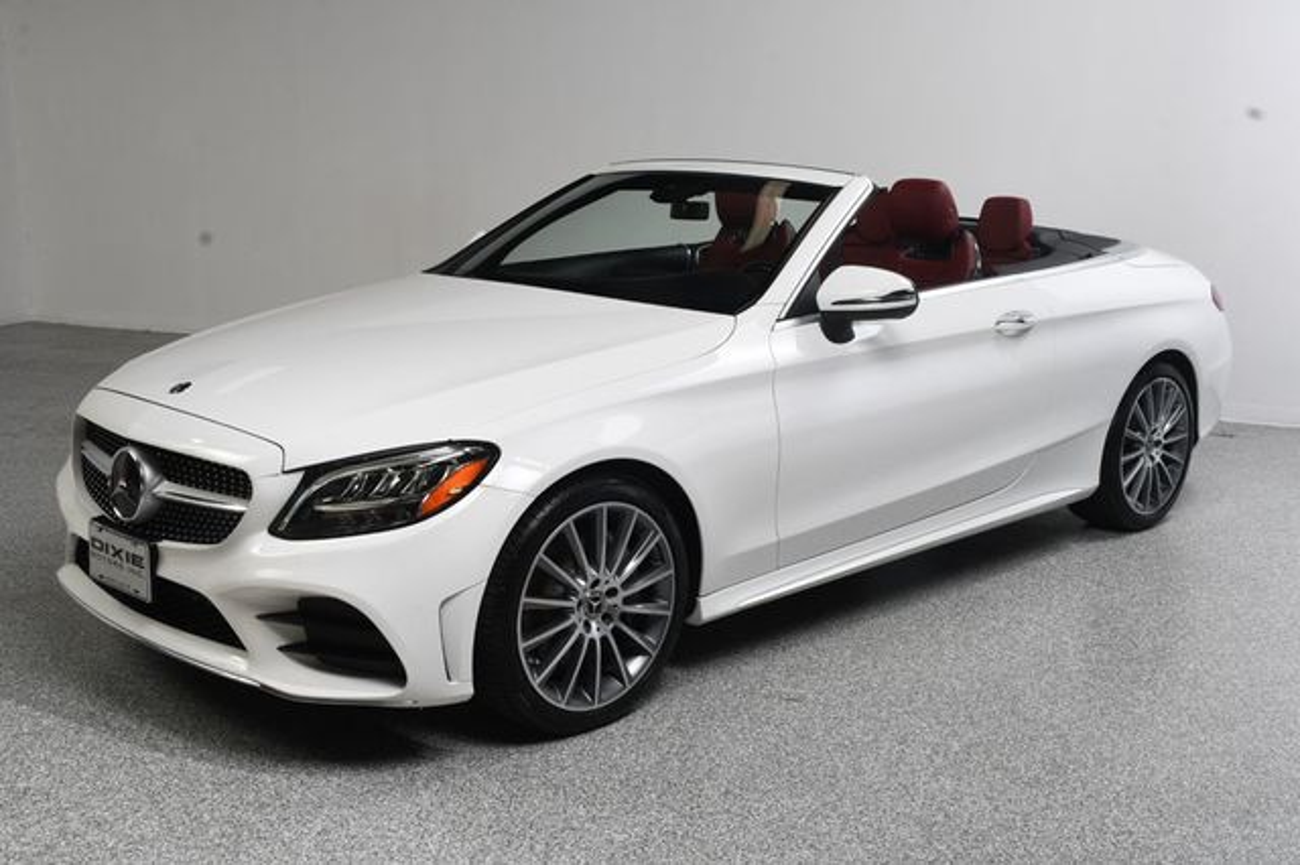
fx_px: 1444
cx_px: 650
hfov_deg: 48.5
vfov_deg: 33.4
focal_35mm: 40
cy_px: 432
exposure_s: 1/160
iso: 100
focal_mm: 27
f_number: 13
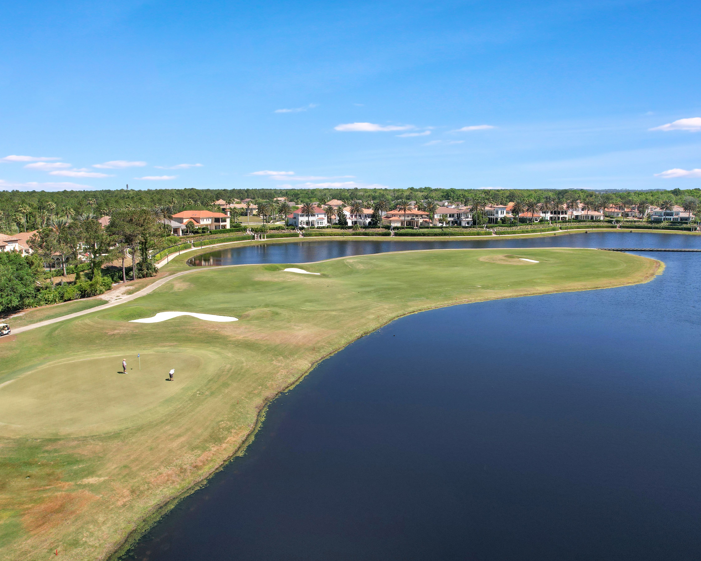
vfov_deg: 56.8
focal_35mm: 25
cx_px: 356
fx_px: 519
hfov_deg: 68.1
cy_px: 281
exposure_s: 1/1600
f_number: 2.8
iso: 110
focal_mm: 8.38
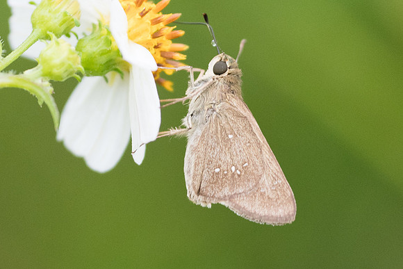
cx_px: 238
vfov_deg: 2.1
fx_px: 7327
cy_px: 154
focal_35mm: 654
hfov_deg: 3.2
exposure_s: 1/640
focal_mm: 150
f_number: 3.3
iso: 800
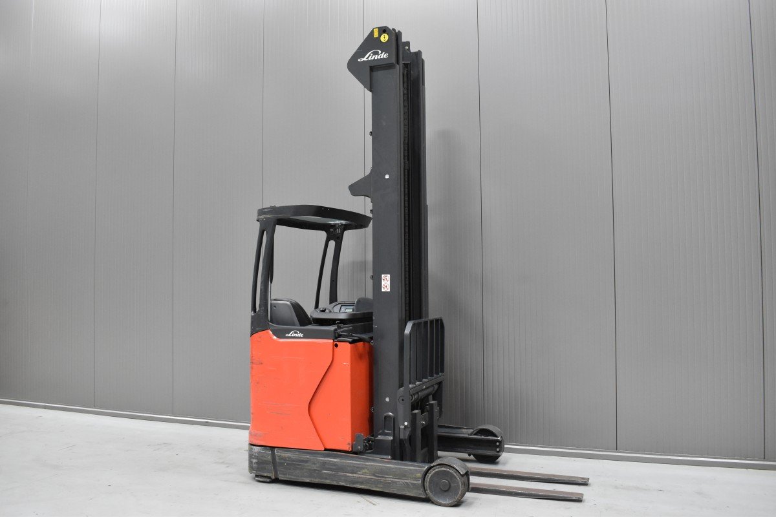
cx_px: 388
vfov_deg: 43.6
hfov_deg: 61.9
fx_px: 647
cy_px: 258
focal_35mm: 30
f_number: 5.6
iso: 1600
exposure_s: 1/40
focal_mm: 20
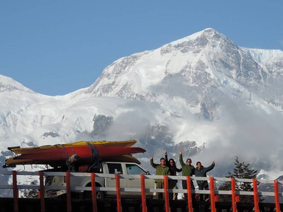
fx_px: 1390
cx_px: 142
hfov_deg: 11.6
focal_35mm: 170
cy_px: 106
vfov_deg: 8.7
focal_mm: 30.3
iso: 80
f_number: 4.5
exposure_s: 1/1000
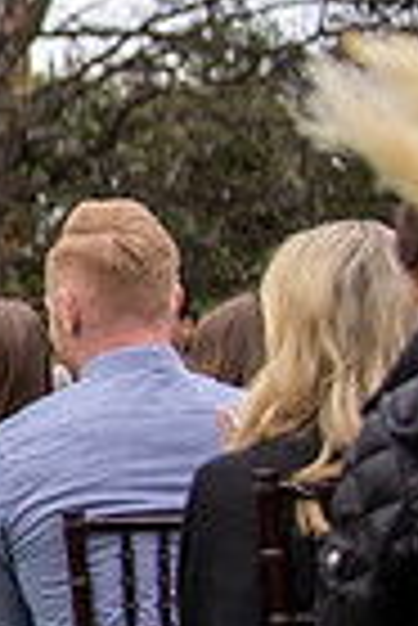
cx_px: -854
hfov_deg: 4.5
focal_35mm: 295
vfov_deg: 7.0
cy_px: 327
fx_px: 5125
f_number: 2.8
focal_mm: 70
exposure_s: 1/640
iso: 640
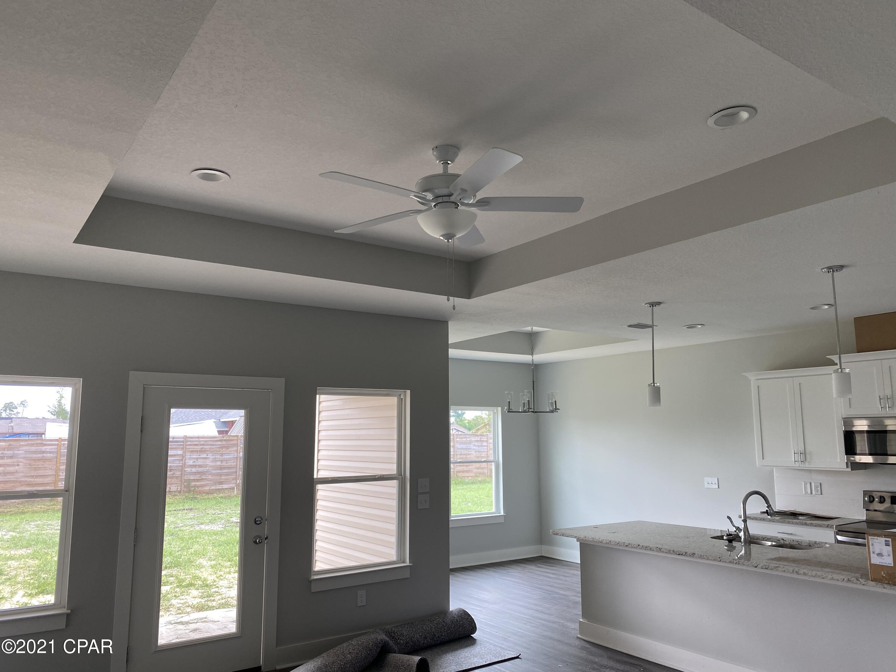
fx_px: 673
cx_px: 448
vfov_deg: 53.1
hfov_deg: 67.3
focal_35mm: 26
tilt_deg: +7.8
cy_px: 336
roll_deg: -0.1
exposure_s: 1/121
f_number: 1.8
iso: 64
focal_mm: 4.25
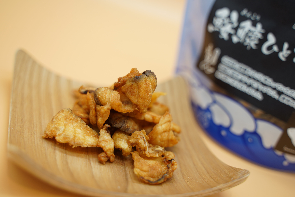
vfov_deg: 27.0
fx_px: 410
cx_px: 148
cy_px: 98
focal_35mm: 50
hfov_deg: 39.6
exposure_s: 1/40
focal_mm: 50
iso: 100
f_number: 3.2
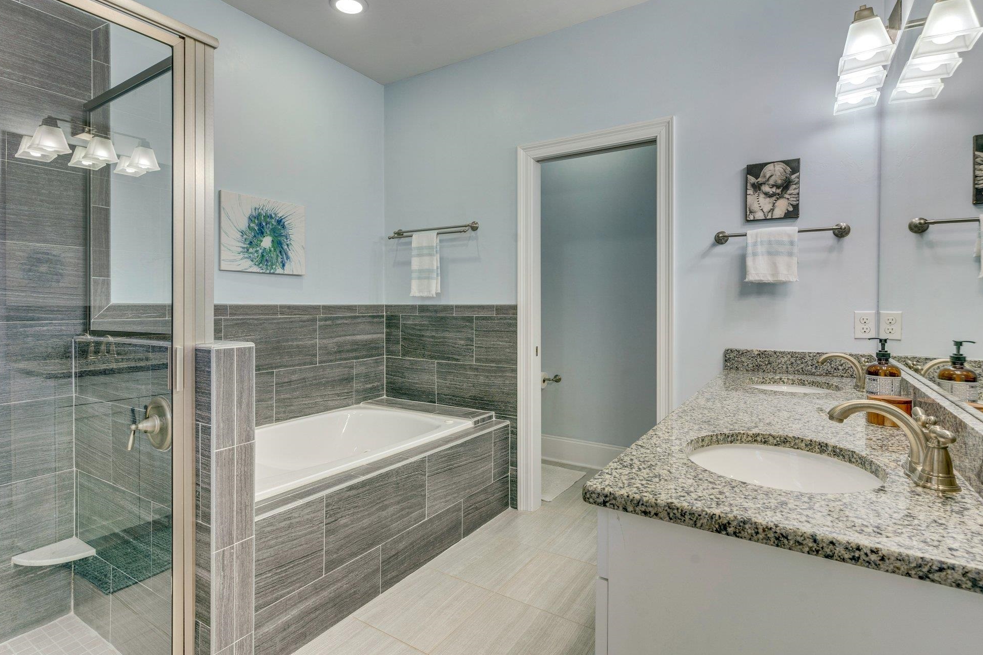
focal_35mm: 18
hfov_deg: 89.9
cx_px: 466
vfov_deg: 67.3
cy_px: 311
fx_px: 491
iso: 100
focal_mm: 17
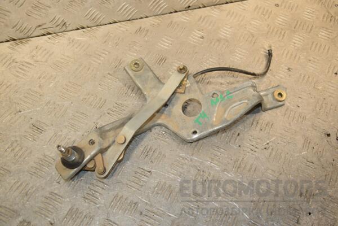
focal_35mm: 39
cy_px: 113
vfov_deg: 34.2
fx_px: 366
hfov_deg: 49.6
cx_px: 169
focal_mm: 26
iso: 800
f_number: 6.3
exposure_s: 1/200
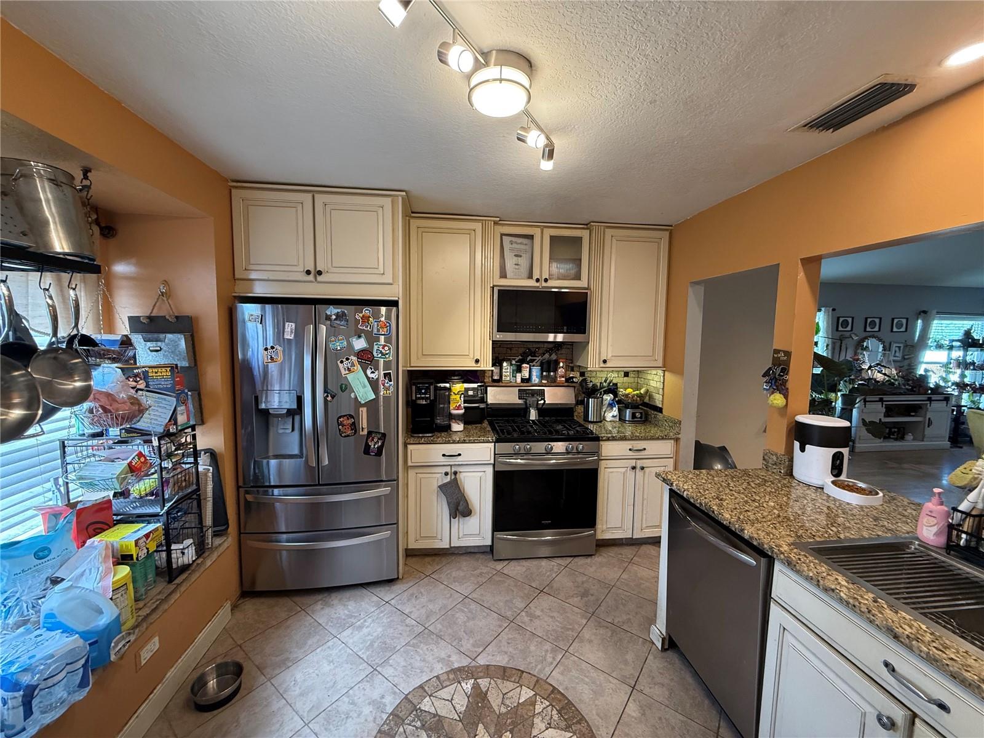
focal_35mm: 14
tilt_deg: -4.1
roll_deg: -0.9
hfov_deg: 102.1
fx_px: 398
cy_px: 369
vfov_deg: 85.7
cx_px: 492
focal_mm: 2.22
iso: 250
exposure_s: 1/60
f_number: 2.2
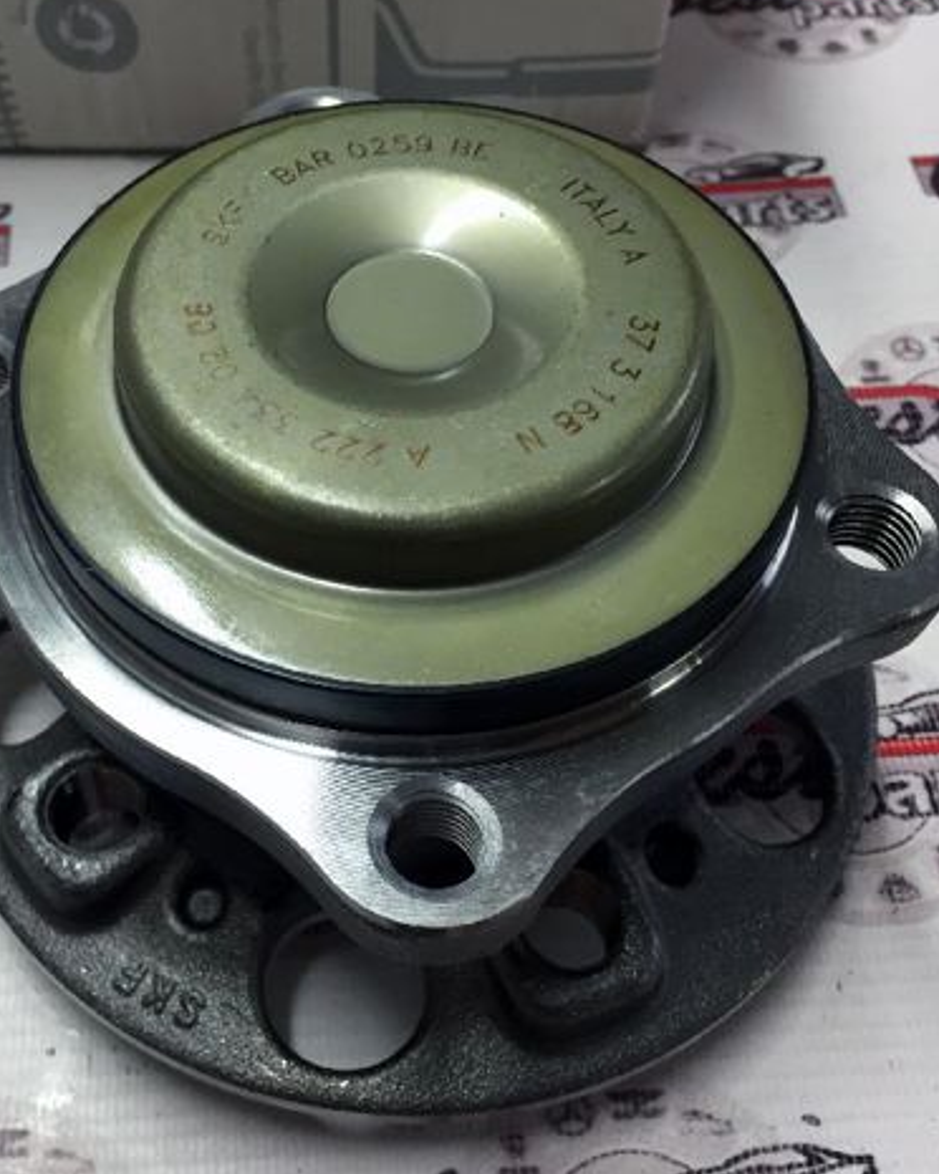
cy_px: 571
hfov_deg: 37.7
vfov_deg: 46.8
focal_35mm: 39
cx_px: 298
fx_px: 1355
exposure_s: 1/33
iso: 100
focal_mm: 4.15
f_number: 2.2
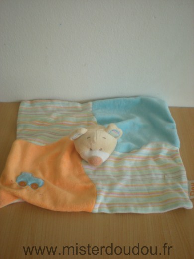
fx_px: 284
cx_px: 97
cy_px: 130
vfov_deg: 49.0
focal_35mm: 38
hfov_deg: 37.7
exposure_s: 1/43.5
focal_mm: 6.3
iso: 200
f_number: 3.1
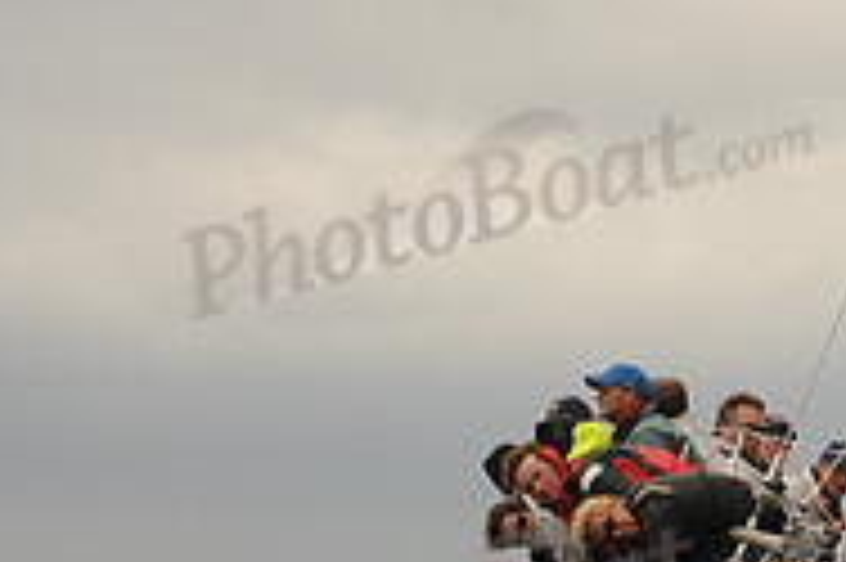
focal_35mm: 454
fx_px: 10659
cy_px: 785
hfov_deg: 4.5
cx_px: 1044
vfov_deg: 3.0
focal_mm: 98
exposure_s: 1/640
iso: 200
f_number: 5.6
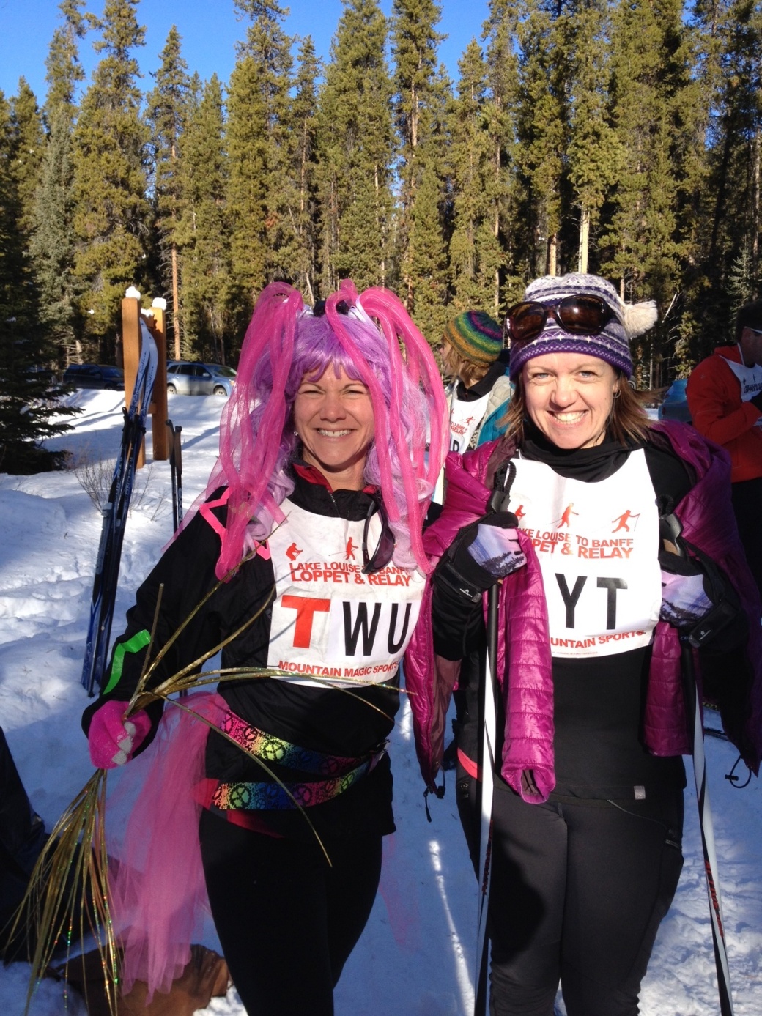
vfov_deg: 52.6
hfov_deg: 40.7
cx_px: 381
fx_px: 1027
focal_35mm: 35
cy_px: 508
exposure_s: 1/746
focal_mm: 4.28
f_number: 2.4
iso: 50
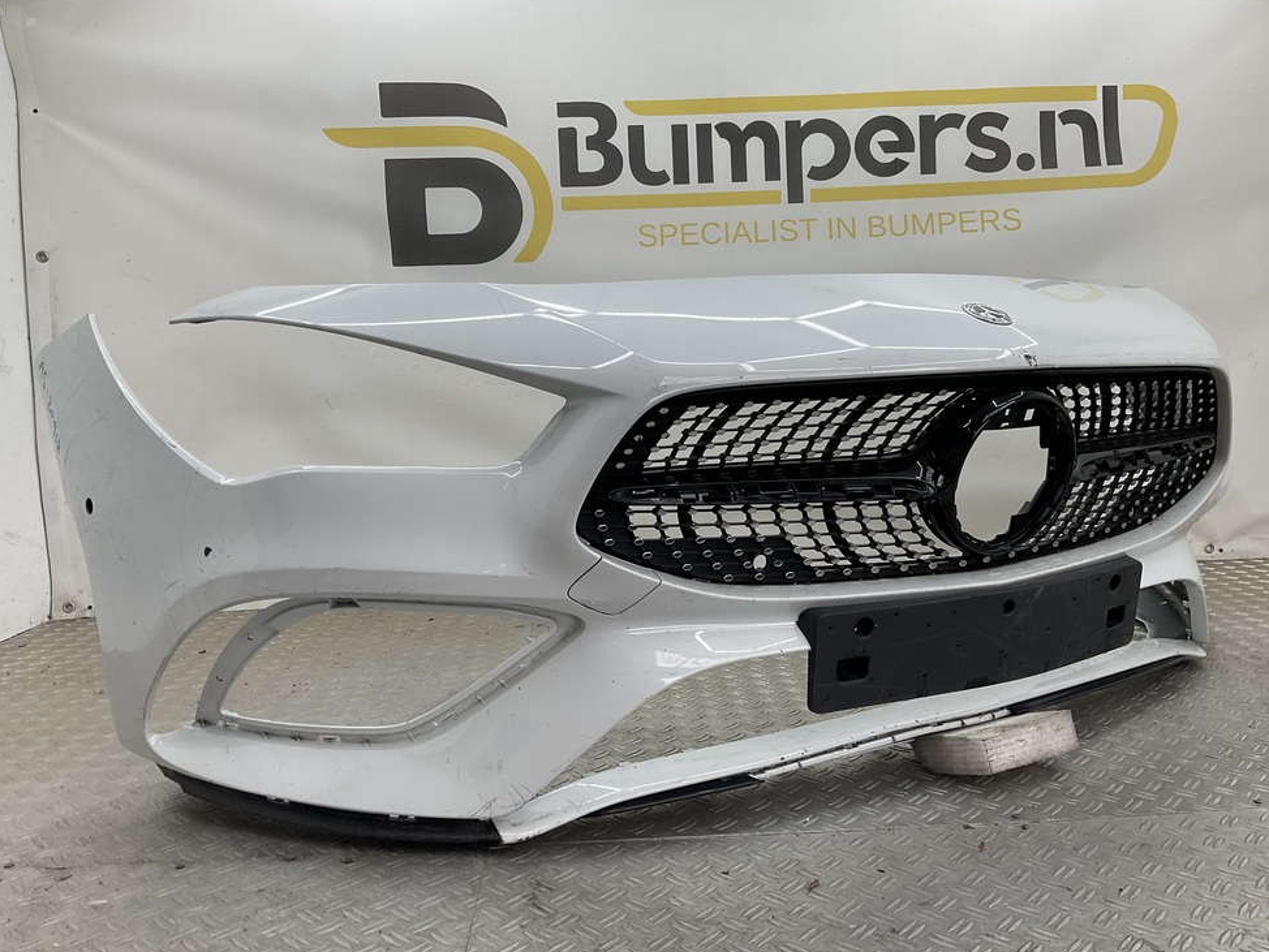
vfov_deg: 46.8
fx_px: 1100
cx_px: 654
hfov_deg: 59.9
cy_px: 473
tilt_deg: -8.1
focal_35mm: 30
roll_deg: +0.7
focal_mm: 3
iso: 16
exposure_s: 1/100
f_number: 1.8
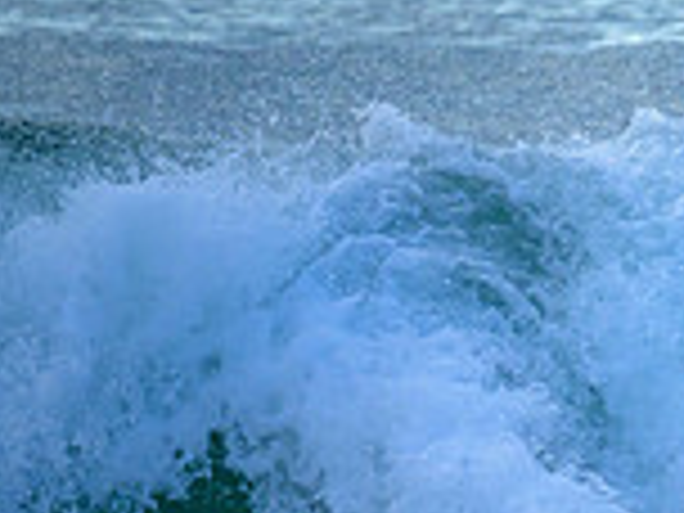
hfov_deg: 0.7
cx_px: 1264
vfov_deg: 0.5
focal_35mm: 2930
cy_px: 452
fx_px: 57896
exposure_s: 1/2500
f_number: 6.3
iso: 1250
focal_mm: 800
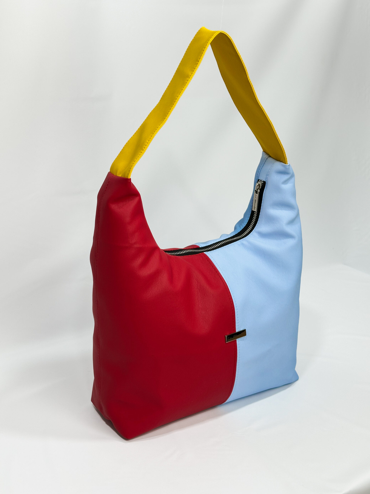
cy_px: 247
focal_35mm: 48
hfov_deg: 30.3
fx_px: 684
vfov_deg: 39.7
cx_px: 185
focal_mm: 6.86
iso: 40
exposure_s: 1/60
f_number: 1.8
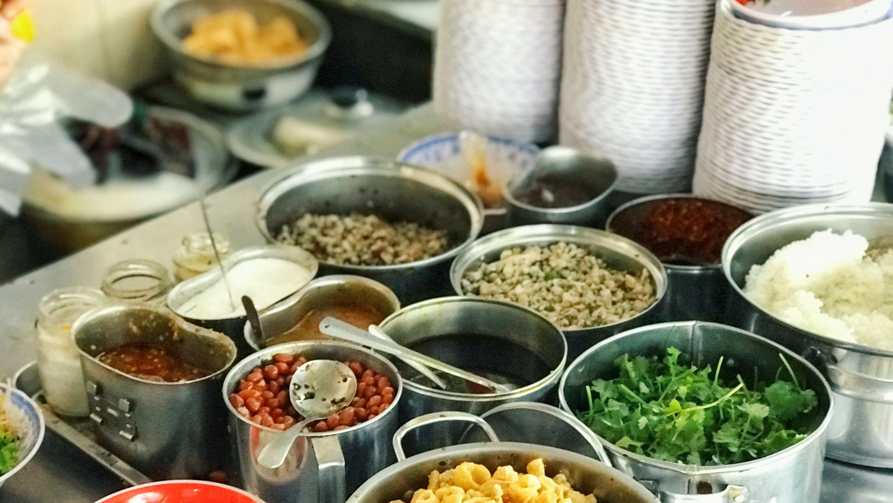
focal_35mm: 63
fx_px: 1492
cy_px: 311
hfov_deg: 33.3
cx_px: 443
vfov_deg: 19.1
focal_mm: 6.6
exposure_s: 1/50
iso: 1000
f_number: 2.8
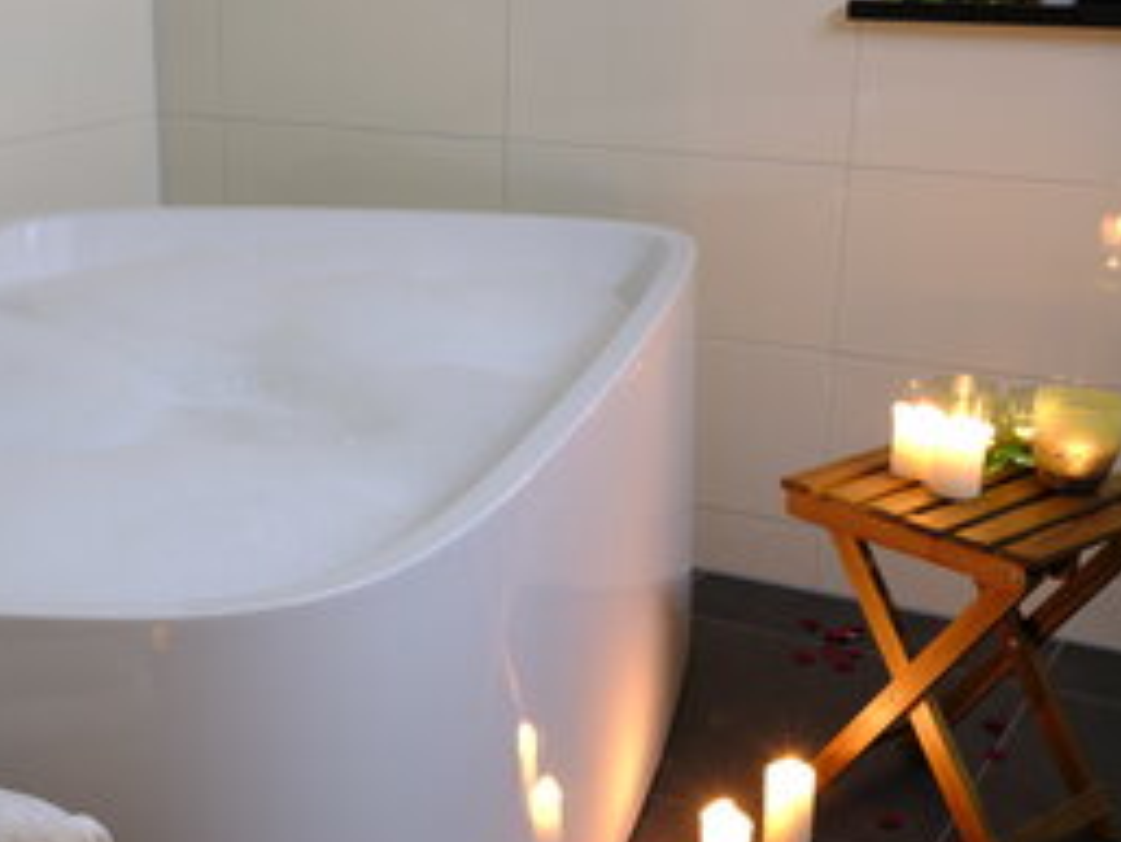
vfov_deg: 26.1
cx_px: 362
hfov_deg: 34.0
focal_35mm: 56
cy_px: 506
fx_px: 1814
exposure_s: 10
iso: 200
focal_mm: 45
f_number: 18
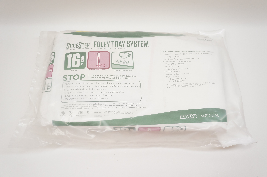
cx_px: 134
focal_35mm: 30
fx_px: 222
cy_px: 88
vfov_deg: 43.5
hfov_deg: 62.0
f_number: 7.1
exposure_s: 1/125
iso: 800
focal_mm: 20
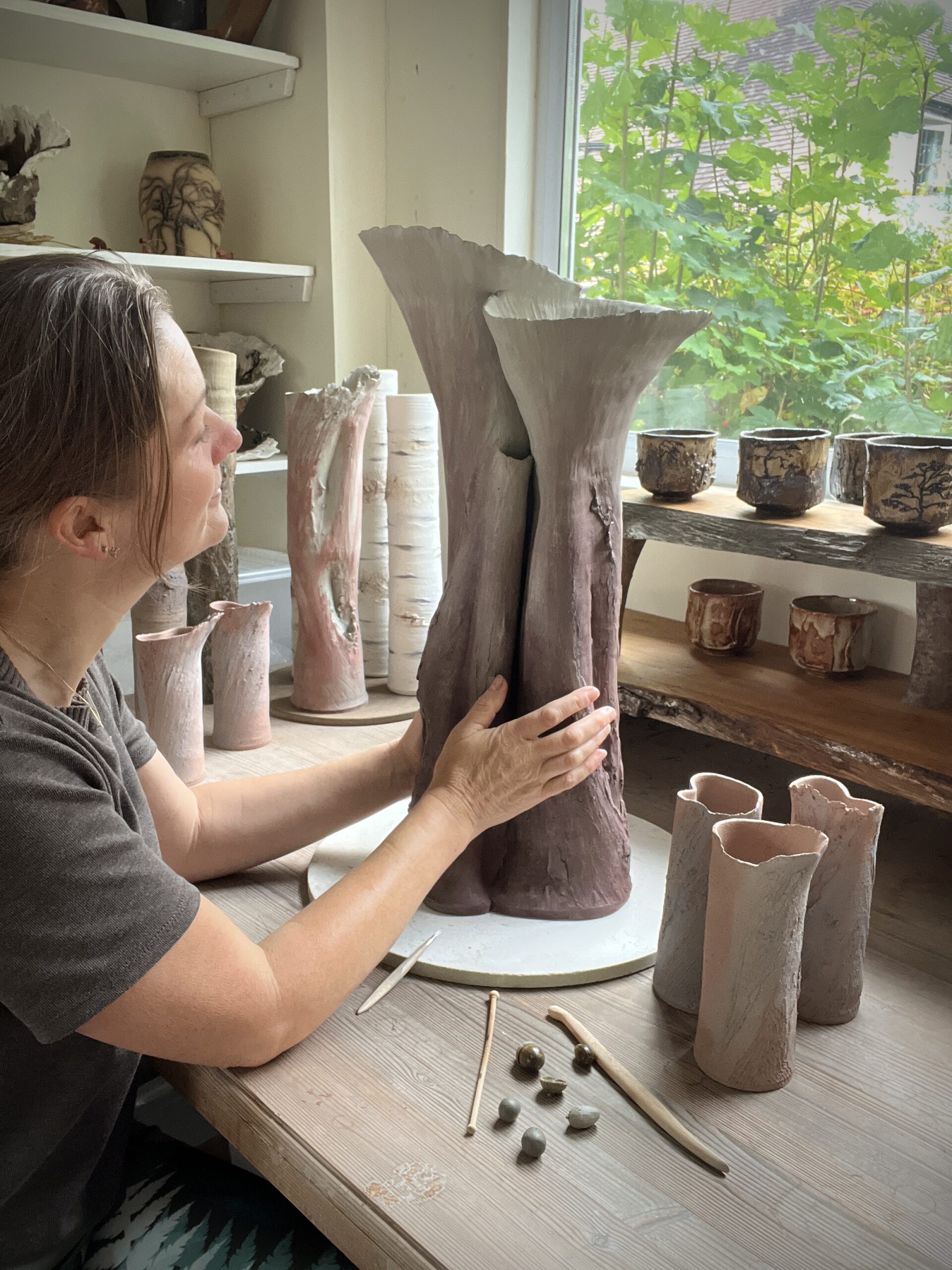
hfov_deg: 46.8
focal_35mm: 30
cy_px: 635
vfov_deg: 60.0
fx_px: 1100
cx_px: 476
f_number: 2.2
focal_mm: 2.71
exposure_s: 1/60
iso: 160
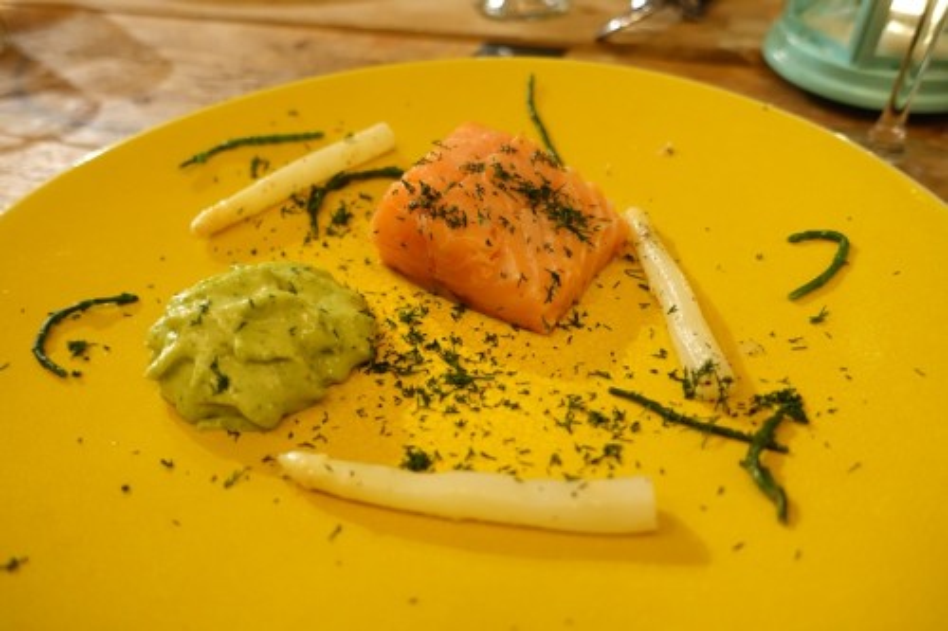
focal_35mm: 24
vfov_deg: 53.1
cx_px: 474
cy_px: 316
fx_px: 632
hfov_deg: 73.8
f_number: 1.8
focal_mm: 8.8
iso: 800
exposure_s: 1/13
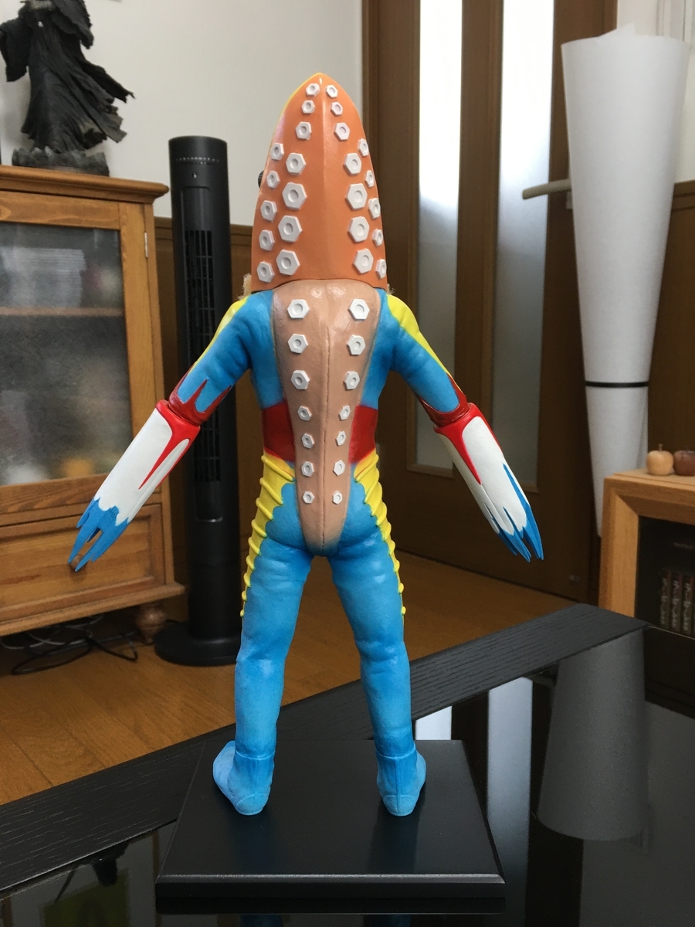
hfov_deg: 48.2
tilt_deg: -8.1
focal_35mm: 29
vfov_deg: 61.7
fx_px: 776
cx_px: 348
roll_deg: +1.0
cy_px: 464
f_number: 2.2
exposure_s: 1/30
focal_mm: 4.15
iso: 40
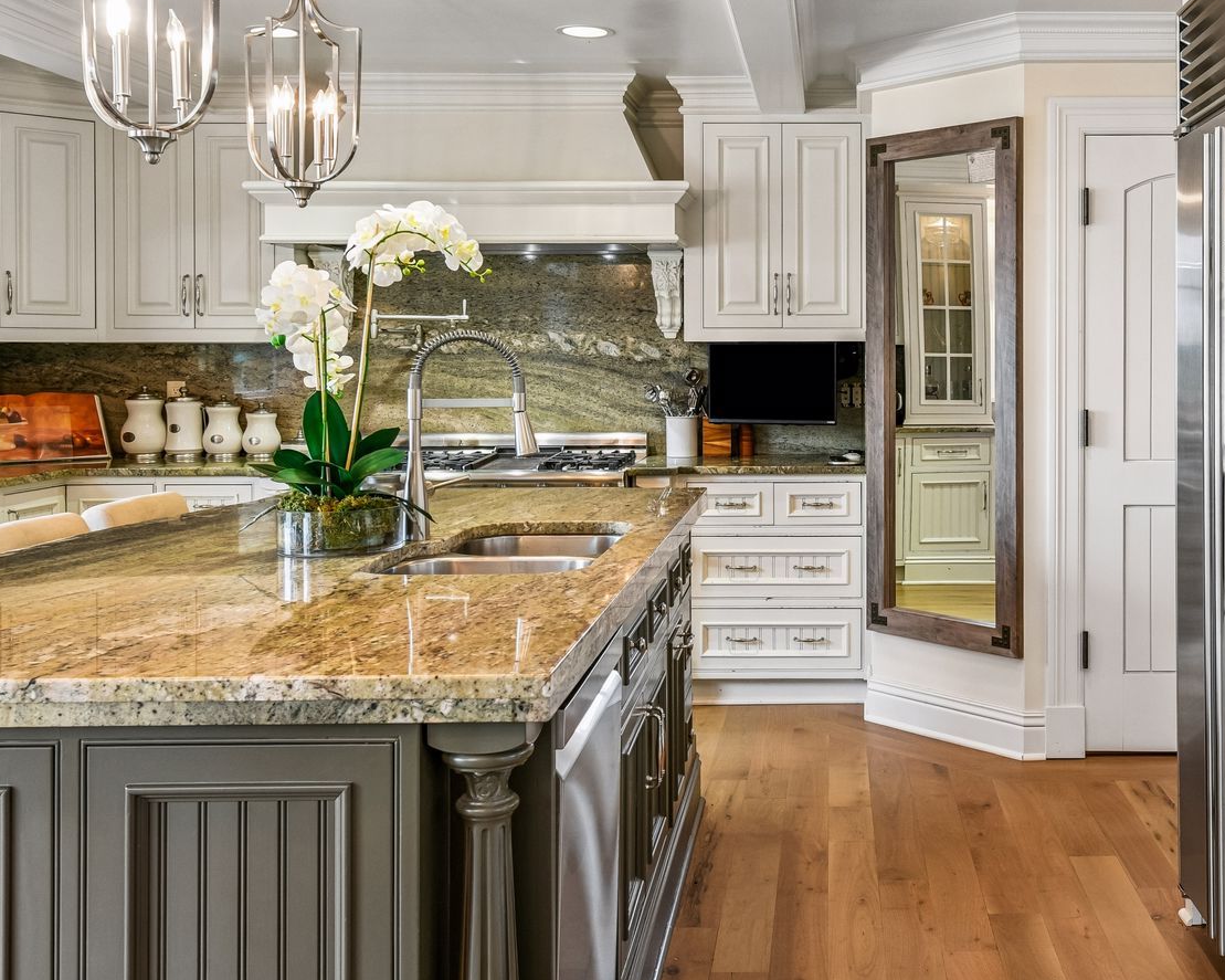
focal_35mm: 39
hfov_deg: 46.0
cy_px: 371
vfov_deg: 38.0
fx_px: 1414
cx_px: 831
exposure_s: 1/50
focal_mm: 24
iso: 1250
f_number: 9
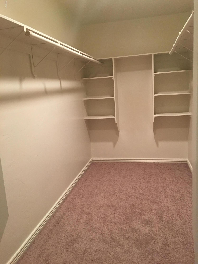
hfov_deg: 48.2
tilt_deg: -11.7
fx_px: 221
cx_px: 99
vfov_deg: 61.7
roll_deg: +2.9
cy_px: 132
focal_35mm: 29
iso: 100
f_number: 2.2
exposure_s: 1/15
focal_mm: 4.15
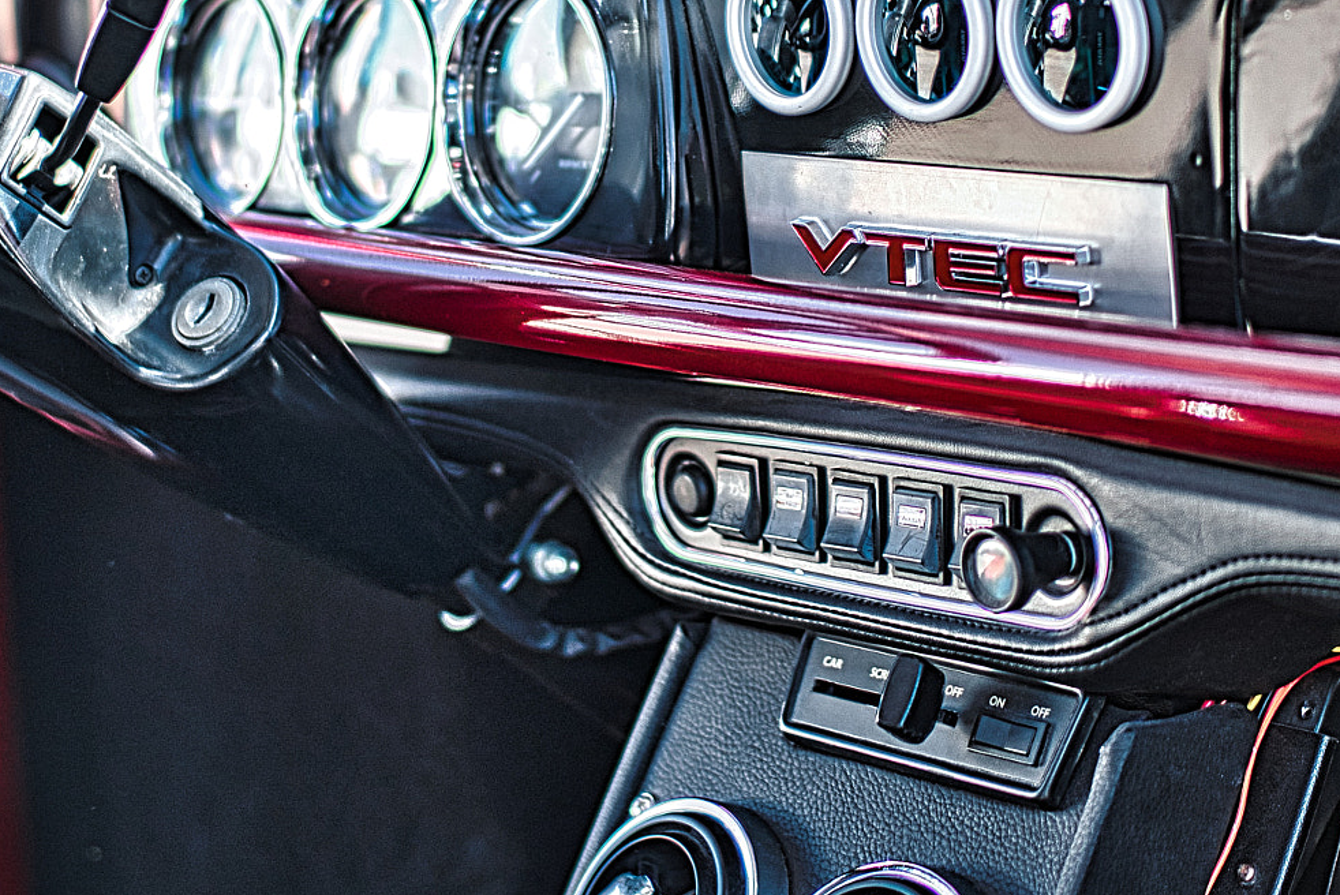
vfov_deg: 23.6
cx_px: 267
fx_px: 2123
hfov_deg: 34.0
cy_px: 246
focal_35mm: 57
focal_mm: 35
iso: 100
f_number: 1.4
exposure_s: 1/250
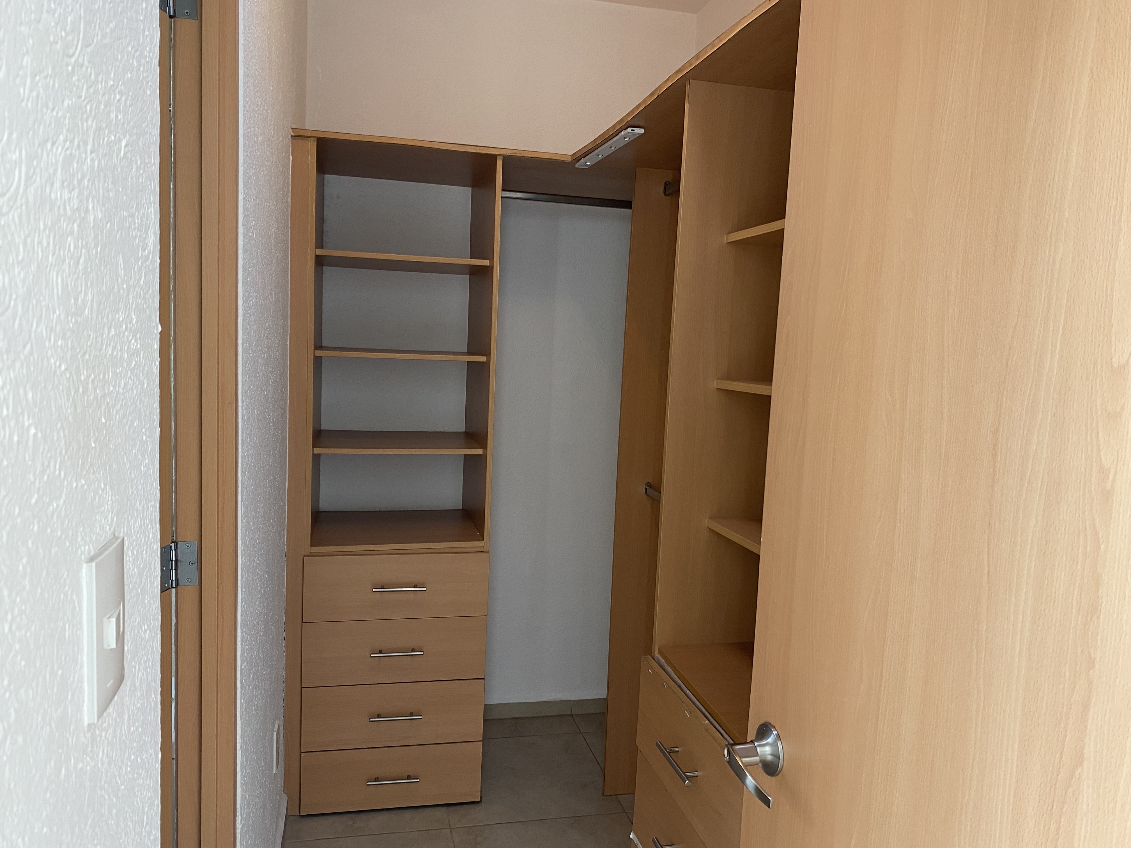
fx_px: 849
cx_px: 566
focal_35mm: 26
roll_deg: -3.0
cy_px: 424
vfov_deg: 53.1
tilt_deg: -6.9
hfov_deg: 67.3
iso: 100
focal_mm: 4.25
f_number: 1.8
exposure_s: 1/60
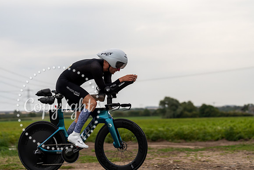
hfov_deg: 21.9
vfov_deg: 14.7
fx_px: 658
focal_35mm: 93
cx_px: 127
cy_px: 85
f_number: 3.2
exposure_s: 1/1000
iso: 640
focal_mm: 87
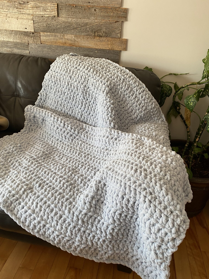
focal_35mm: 26
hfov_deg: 53.1
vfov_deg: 67.3
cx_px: 104
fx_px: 209
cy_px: 140
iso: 125
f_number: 1.8
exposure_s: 1/84
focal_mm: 4.25
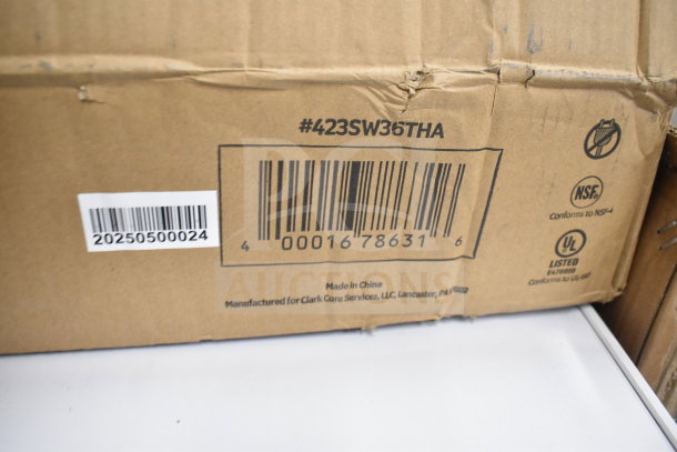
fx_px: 564
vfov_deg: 43.6
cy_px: 226
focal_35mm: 30
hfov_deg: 61.9
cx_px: 338
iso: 1600
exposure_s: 1/30
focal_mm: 20
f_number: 3.8
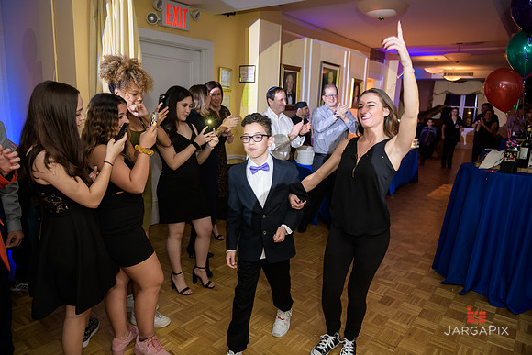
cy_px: 178
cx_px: 266
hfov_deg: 73.7
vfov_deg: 53.2
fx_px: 355
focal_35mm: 24
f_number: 3.2
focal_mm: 24
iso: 800
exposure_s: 1/125
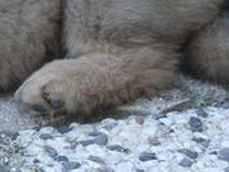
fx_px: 1636
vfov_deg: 6.0
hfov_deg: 7.9
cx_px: -82
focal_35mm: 247
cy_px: -47
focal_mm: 12.23
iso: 160
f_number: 4.1
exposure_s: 1/80
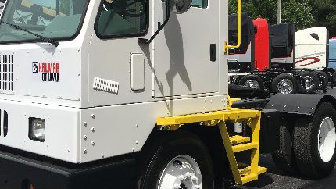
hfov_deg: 43.7
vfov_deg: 25.4
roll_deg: +1.7
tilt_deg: -0.7
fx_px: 419
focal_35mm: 47
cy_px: 70
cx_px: 163
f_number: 2.2
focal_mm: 4.15
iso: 25
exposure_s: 1/2331
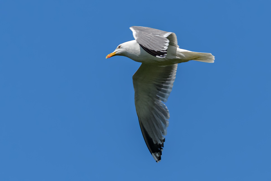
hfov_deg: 2.3
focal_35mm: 900
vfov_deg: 1.5
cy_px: 90
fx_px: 6774
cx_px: 136
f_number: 8
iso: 400
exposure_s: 1/2000
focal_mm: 600
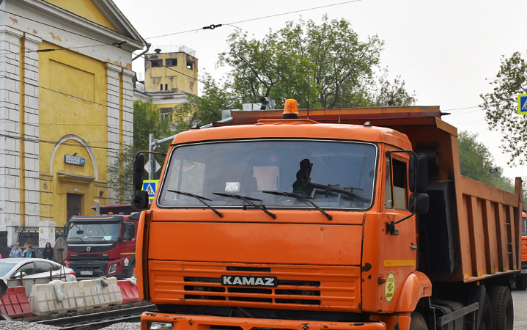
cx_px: 320
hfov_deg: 39.4
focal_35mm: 51
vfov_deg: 25.3
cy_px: 194
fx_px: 733
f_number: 8
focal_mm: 20
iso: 160
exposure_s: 1/250
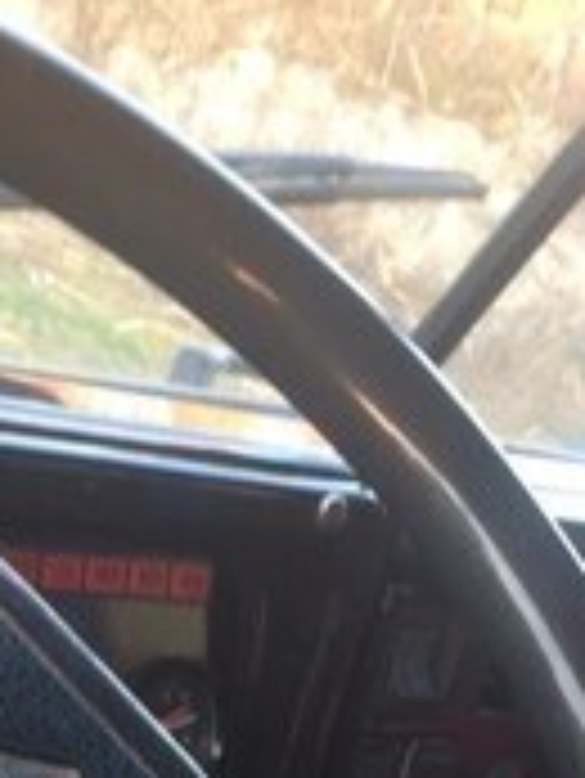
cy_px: 1021
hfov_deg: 17.7
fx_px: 1868
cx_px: 180
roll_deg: -22.9
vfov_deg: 21.3
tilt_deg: -30.5
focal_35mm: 83
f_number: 2.2
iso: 64
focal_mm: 4.15
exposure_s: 1/33
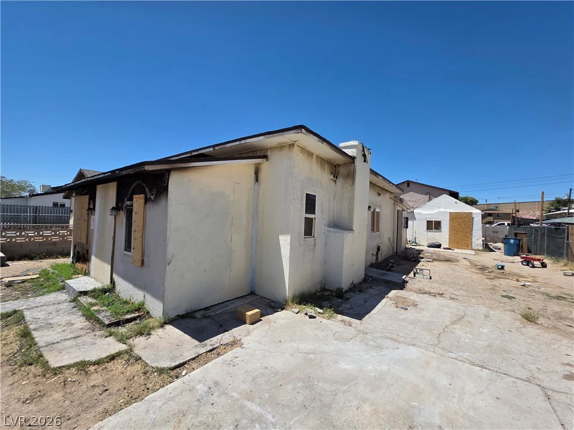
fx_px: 216
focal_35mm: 13
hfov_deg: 106.2
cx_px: 287
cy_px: 215
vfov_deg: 89.9
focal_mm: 2.2
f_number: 1.9
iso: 40
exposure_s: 1/3246
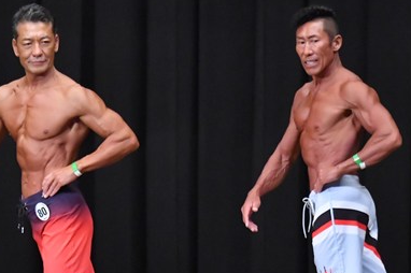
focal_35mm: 410
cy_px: 248
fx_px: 4677
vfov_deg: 3.3
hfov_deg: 5.0
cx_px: 109
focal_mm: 135
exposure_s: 1/400
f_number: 5.6
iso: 8000
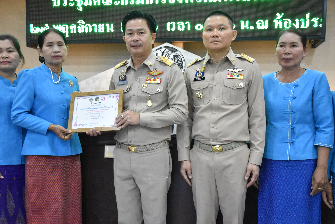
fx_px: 363
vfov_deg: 34.2
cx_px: 168
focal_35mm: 39
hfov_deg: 49.6
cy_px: 112
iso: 3200
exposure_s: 1/80
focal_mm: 26
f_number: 4.5
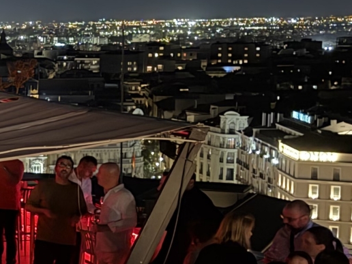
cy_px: 174
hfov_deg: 14.6
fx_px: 1210
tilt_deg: -8.2
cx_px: -272
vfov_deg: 12.4
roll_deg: +1.2
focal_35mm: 119
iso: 1600
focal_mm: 6.76
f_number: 1.78
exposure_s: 1/18
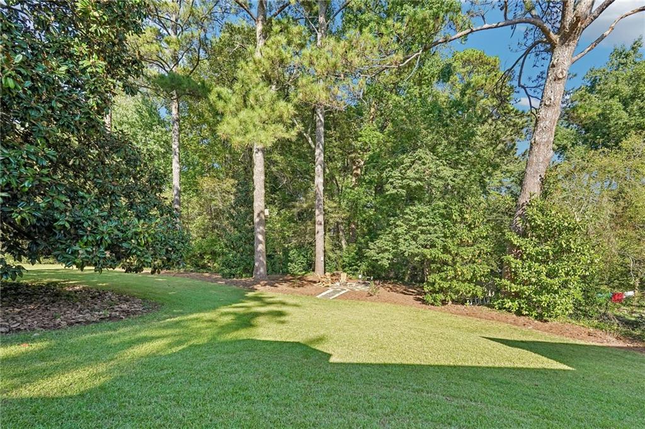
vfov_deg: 73.7
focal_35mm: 16
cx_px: 322
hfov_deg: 96.8
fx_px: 286
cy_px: 214
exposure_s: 1/640
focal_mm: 16
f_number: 8
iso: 800
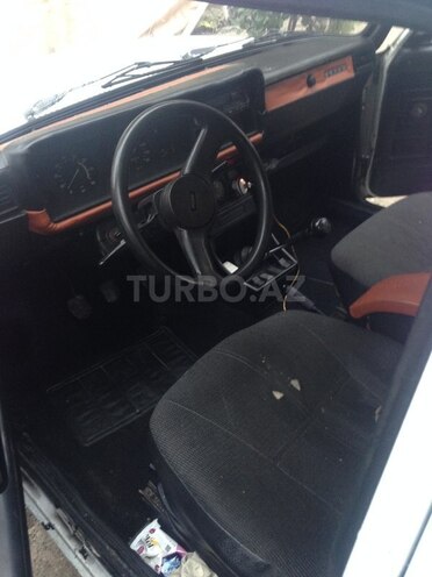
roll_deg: +5.6
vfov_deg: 55.4
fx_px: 549
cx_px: 216
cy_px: 288
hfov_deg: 42.9
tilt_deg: -38.0
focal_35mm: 33
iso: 125
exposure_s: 1/20
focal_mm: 4.12
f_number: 2.4
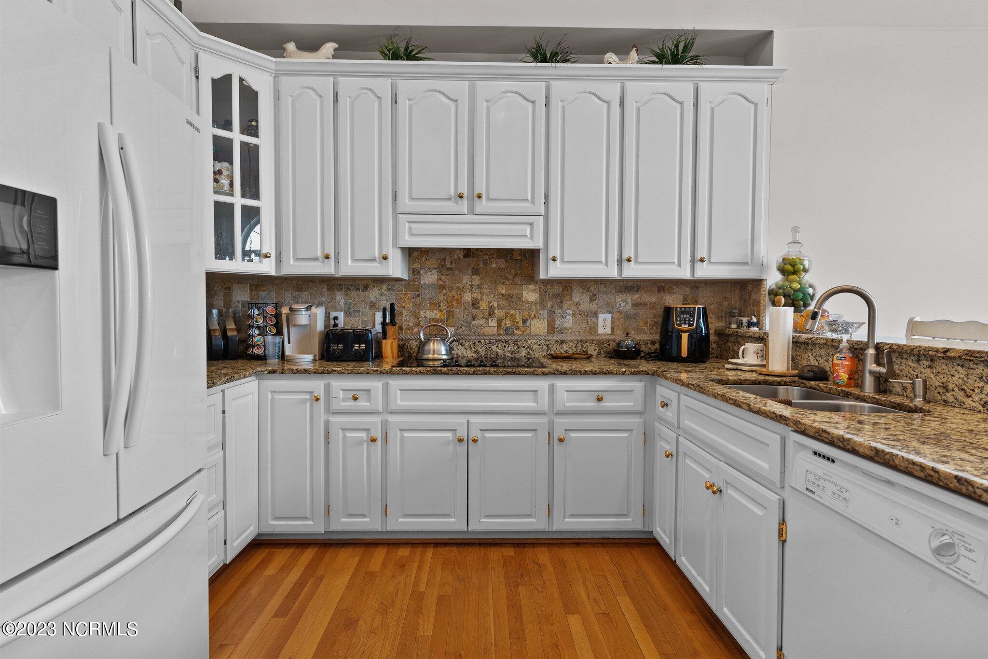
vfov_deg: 64.5
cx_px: 494
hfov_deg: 86.9
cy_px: 330
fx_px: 521
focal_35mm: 19
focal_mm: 19
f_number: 6.3
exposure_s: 1/13
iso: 1250
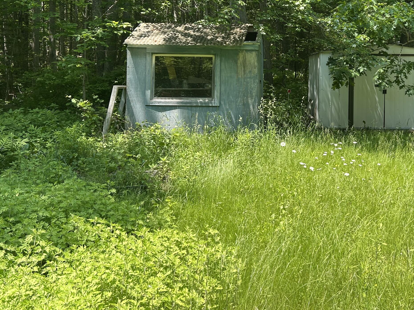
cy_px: 70
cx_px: 277
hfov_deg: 44.1
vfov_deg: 33.5
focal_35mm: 42
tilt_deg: -0.9
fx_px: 502
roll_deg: -0.1
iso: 50
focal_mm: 5.7
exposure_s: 1/924
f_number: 1.5
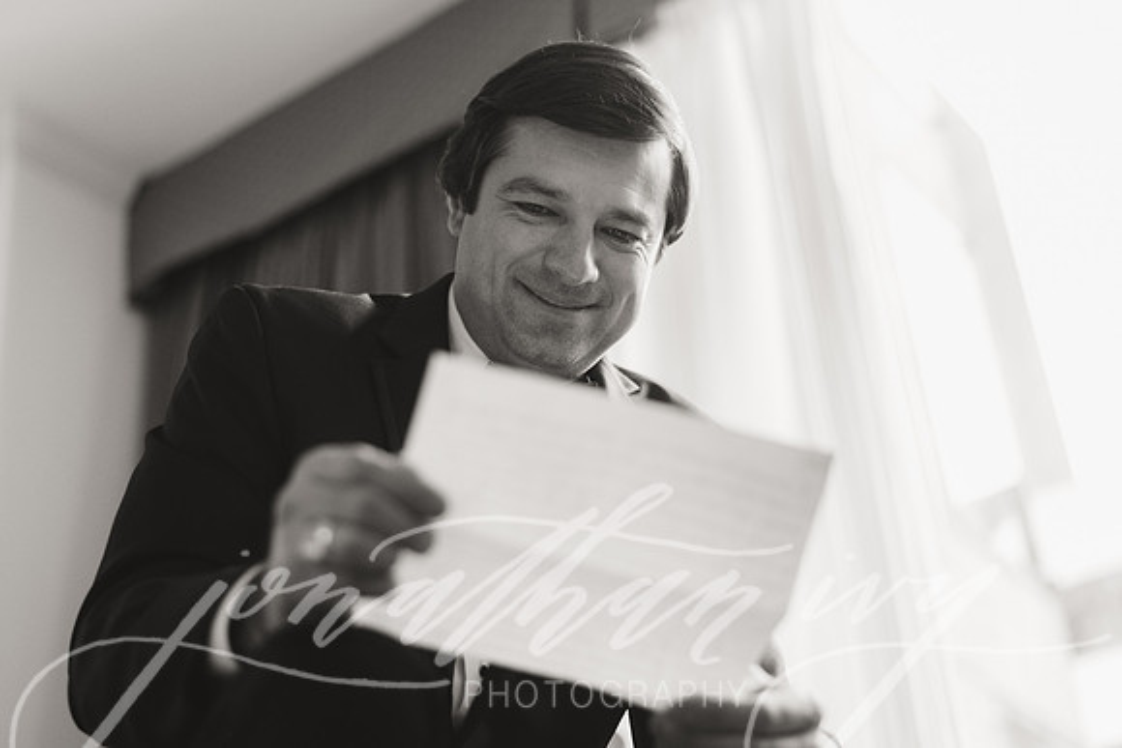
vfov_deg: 24.7
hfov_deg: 36.3
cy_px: 338
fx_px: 1707
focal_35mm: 55
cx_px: 507
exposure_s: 1/200
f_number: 2
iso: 1600
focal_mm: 50
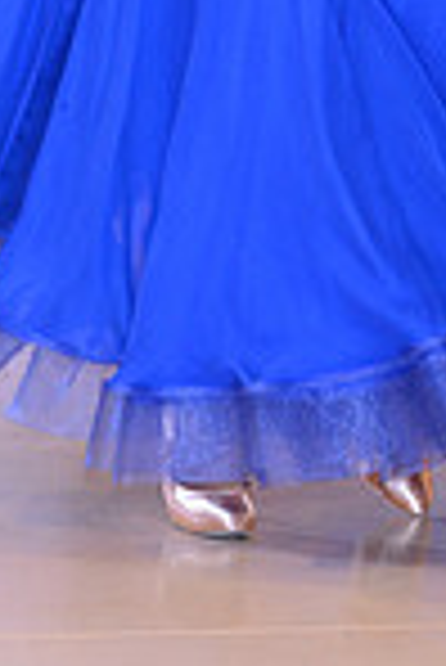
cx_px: 597
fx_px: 8417
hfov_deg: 3.0
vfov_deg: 4.5
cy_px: -324
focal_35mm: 454
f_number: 5
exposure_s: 1/250
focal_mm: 116
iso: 1250
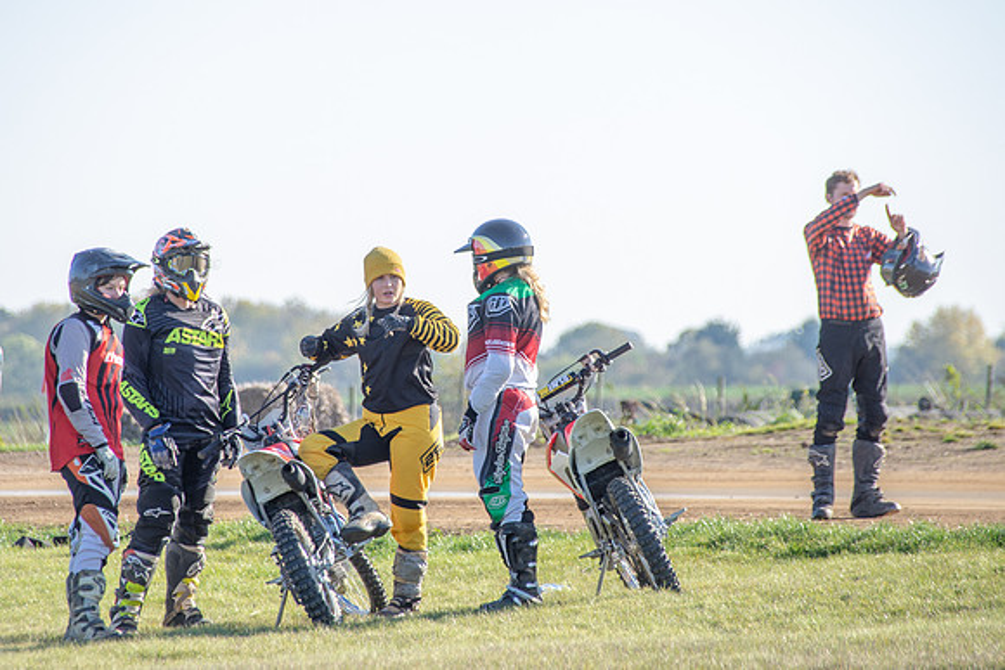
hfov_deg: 4.7
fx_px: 12282
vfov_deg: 3.1
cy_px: 277
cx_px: 470
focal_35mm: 440
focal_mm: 250
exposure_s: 1/200
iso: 200
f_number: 8
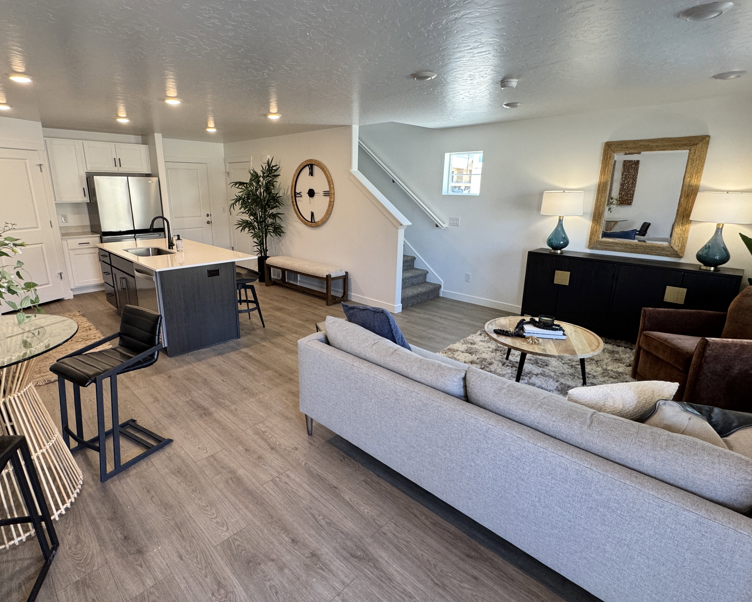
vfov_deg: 73.8
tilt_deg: -14.7
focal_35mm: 18
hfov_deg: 86.2
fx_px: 401
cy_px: 293
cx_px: 349
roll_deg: -0.5
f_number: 2.2
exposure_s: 1/120
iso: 200
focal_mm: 2.22
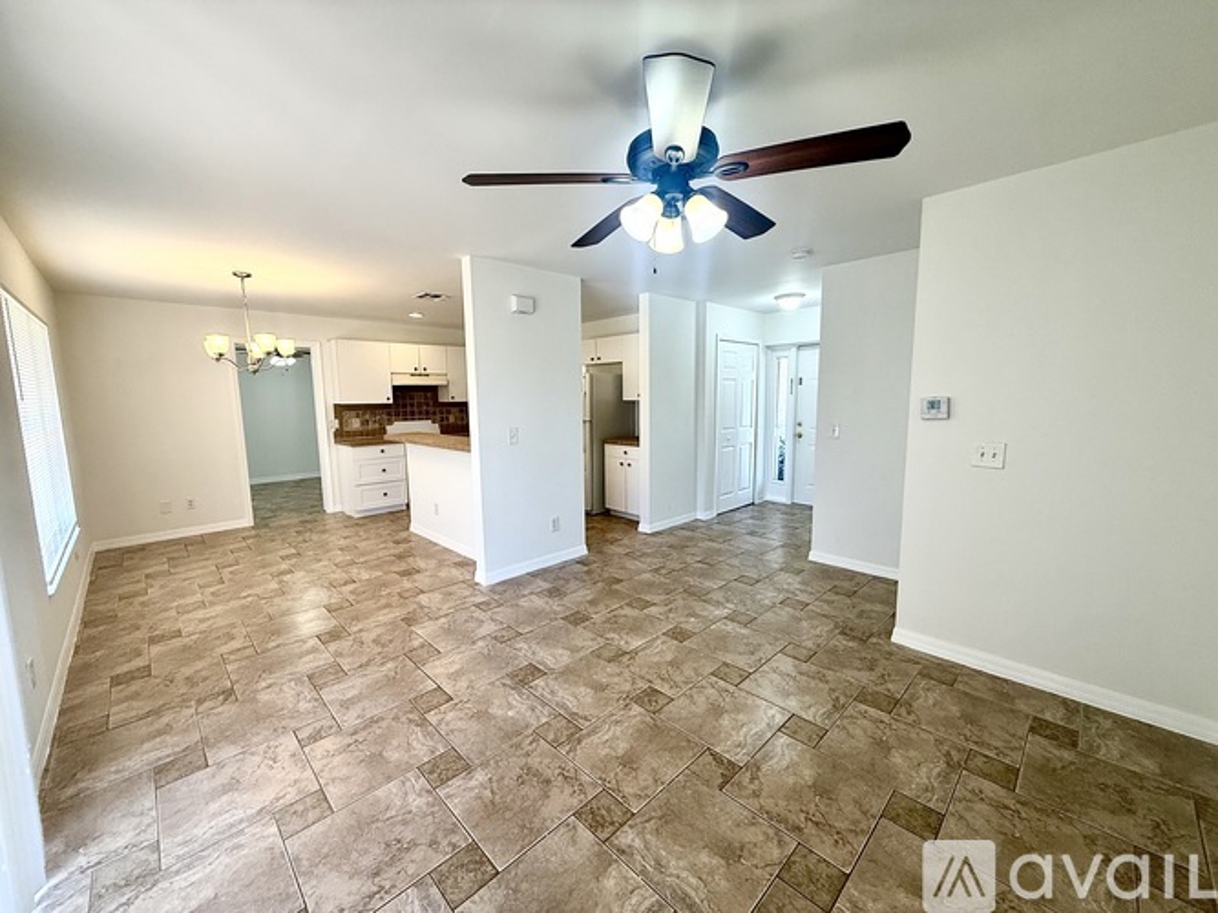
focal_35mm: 14
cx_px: 609
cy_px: 456
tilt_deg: -6.9
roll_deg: +1.2
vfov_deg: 85.7
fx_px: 493
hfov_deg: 102.1
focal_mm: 2.22
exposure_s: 1/120
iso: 100
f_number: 2.2
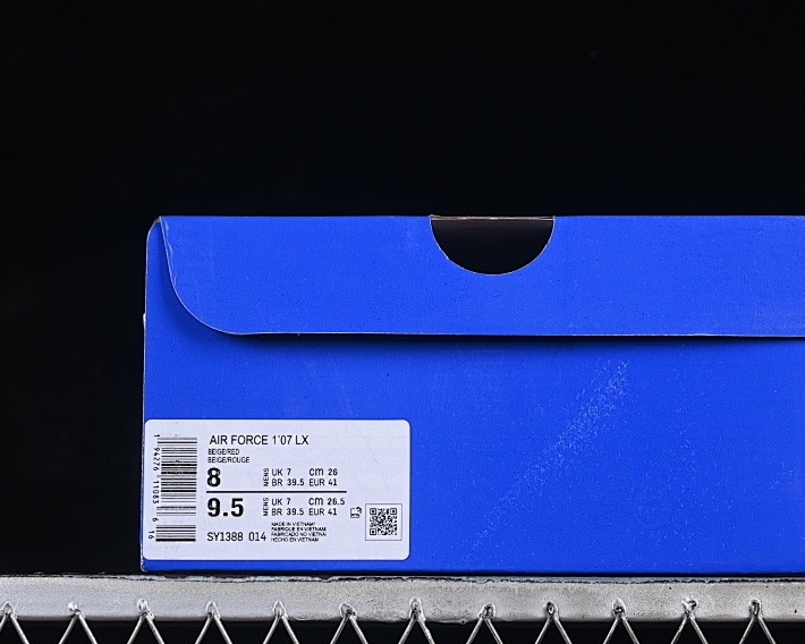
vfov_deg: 14.4
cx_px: 490
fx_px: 2549
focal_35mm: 107
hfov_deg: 17.9
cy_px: 323
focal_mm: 50
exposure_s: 1/80
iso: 160
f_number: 8
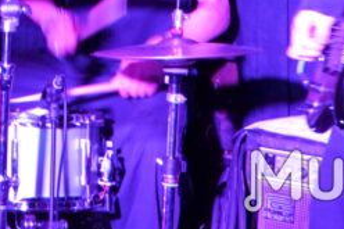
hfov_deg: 10.7
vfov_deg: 7.1
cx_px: -168
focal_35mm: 186
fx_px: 1776
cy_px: -242
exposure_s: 1/30
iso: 6400
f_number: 4.8
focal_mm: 45
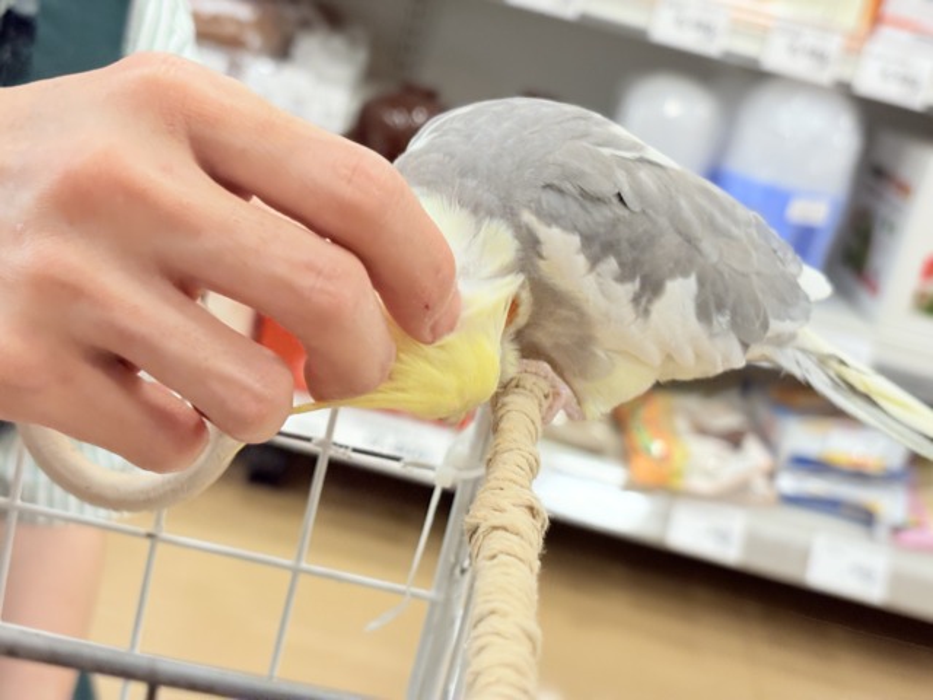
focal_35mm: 52
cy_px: 350
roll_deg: -14.0
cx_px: 466
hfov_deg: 36.8
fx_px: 1402
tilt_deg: -18.2
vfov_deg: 28.0
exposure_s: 1/100
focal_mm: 5.96
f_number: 1.6
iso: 160
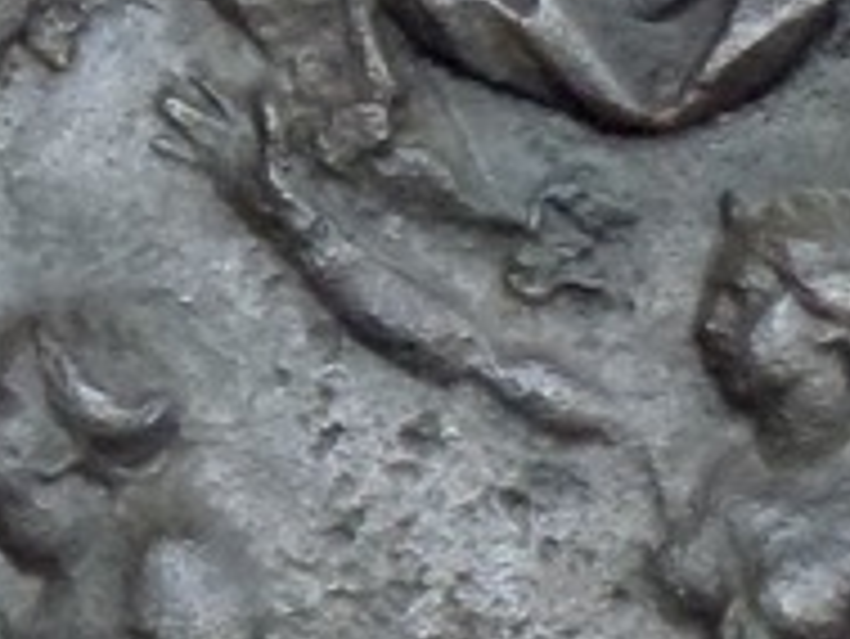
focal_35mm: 311
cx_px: -283
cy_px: 540
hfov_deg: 6.3
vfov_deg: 4.8
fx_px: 7641
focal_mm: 8.7
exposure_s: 1/80
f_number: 4.1
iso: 320
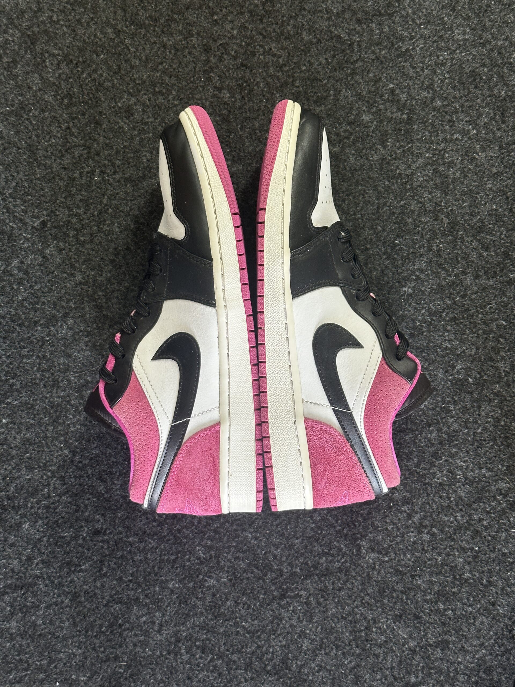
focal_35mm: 48
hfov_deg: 30.3
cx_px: 258
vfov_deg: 39.7
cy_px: 344
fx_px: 952
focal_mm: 6.86
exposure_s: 1/50
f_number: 1.78
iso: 160
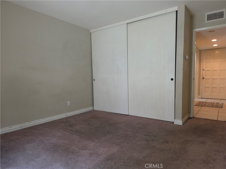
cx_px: 113
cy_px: 84
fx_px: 150
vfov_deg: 58.9
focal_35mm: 23
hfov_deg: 73.9
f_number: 1.7
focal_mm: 6.3
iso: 320
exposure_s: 1/60
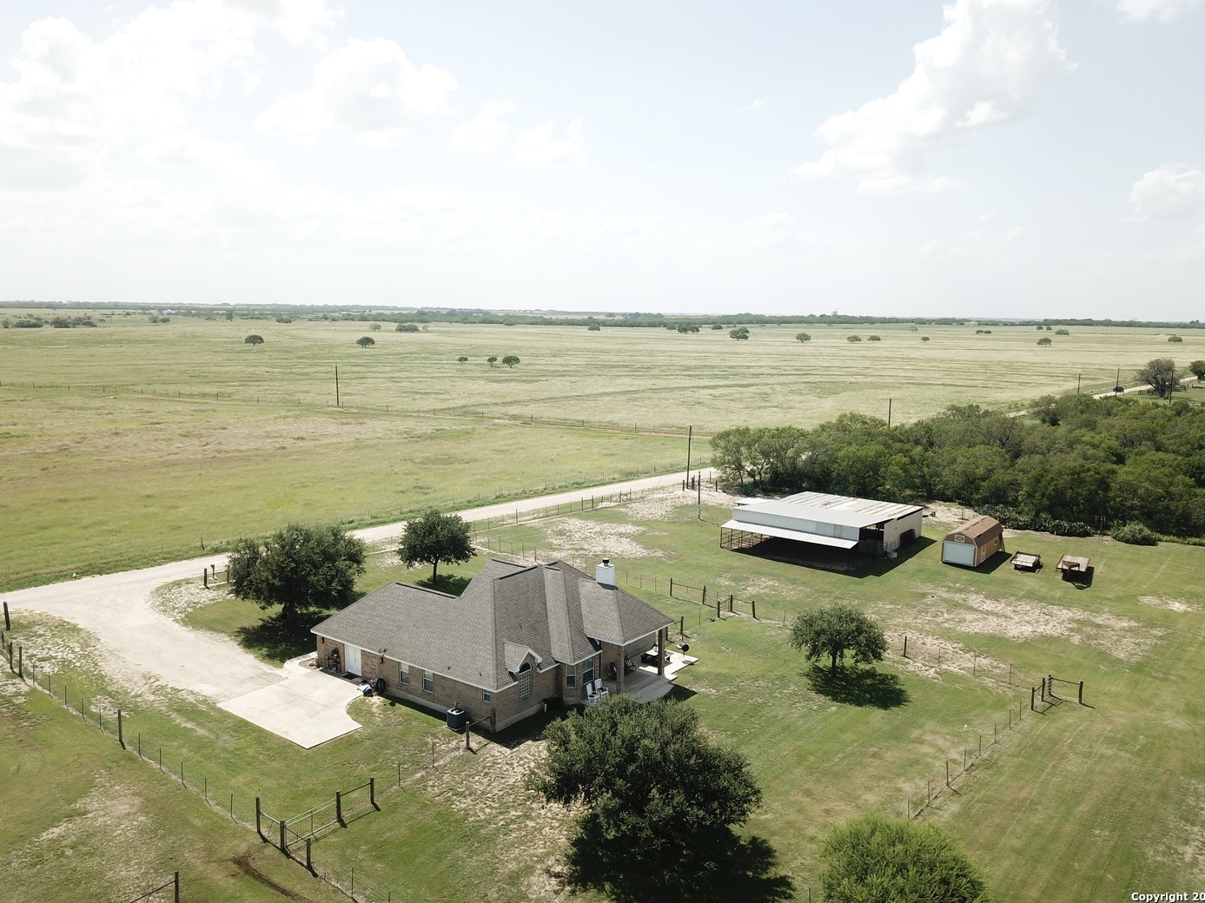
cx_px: 598
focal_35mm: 27
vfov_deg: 51.3
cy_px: 449
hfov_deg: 65.3
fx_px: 940
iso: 100
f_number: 2.2
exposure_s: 1/1200
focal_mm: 4.73
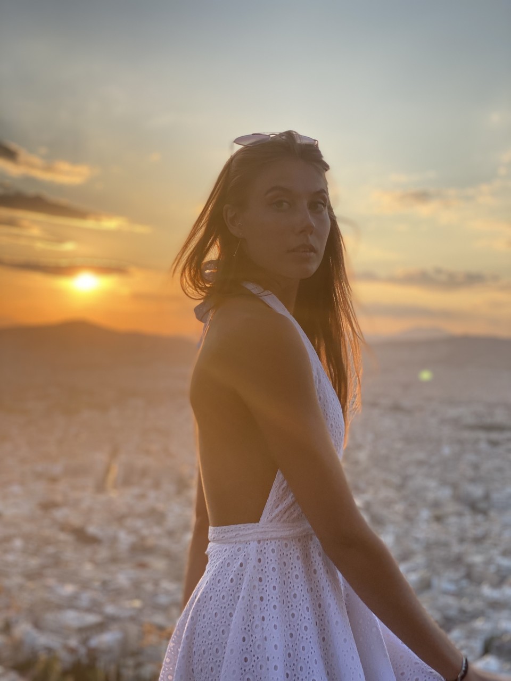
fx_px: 1023
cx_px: 256
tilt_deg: +1.7
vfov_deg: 36.8
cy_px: 340
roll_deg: -2.8
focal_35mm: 52
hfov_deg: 28.0
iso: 20
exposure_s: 1/716
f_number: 2
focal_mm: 6
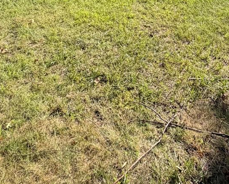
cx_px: 120
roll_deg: +0.7
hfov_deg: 46.8
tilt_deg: -4.3
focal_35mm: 39
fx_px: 264
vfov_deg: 28.7
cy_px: -73
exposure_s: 1/579
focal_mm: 2.22
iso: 40
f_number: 2.2
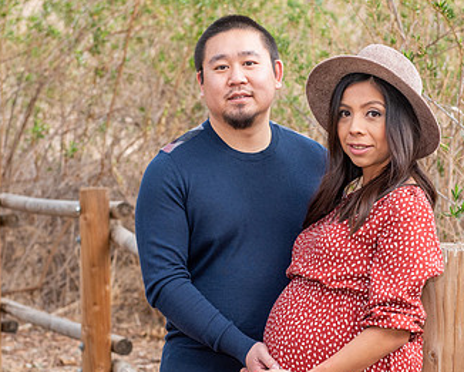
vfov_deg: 12.9
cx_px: 301
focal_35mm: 119
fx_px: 1635
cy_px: 243
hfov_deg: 16.1
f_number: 5
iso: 500
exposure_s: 1/125
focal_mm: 60
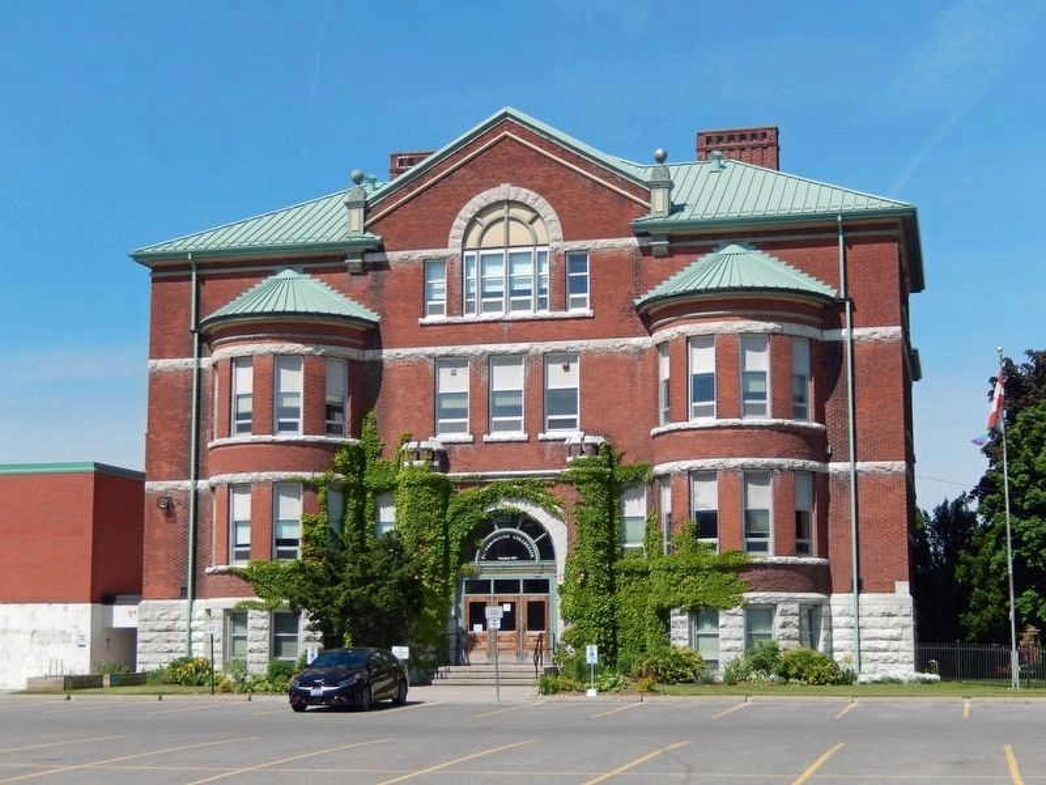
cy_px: 392
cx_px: 523
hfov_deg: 33.2
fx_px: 1753
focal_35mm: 58
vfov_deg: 25.2
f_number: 4.6
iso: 125
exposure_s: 1/1000
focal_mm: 10.4
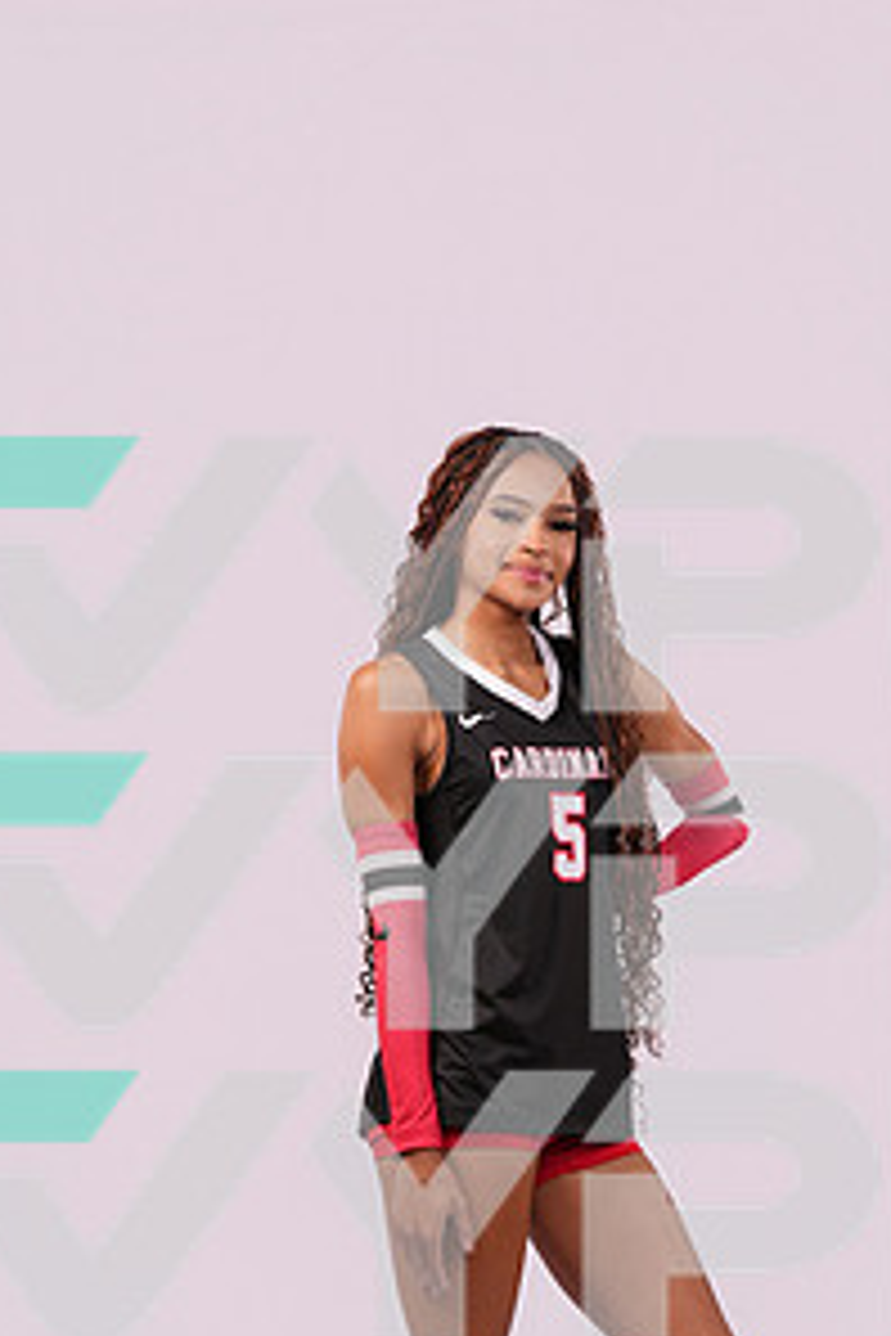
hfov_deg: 12.9
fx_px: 3935
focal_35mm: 106
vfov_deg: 19.2
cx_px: 540
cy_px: 895
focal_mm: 70
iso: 200
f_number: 8
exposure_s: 1/200
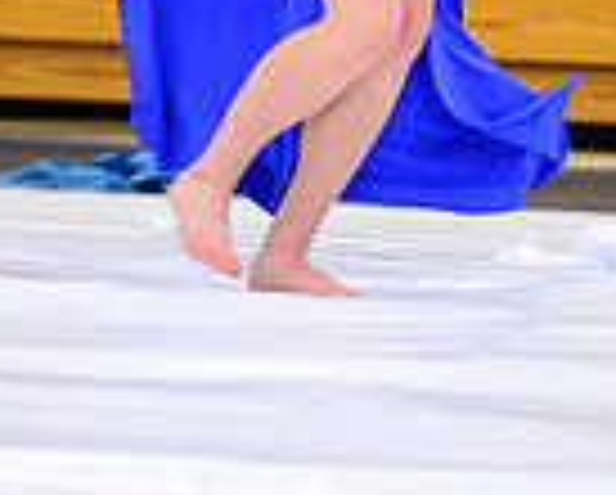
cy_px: -490
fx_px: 10096
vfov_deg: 2.8
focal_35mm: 553
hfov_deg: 3.5
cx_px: 407
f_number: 2.8
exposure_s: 1/320
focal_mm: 180
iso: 6400
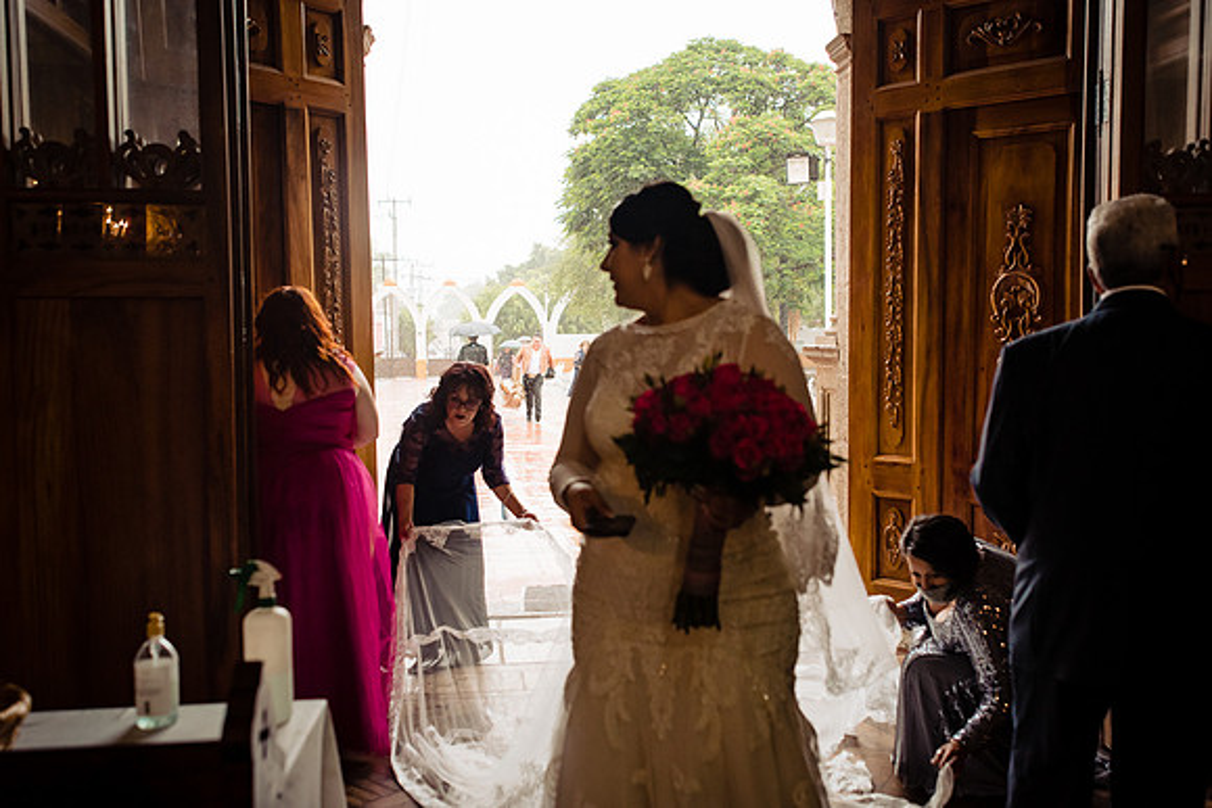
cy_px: 404
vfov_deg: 35.2
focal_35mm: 38
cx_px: 606
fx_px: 1276
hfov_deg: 50.8
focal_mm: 35
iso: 1250
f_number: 3.2
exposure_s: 1/500
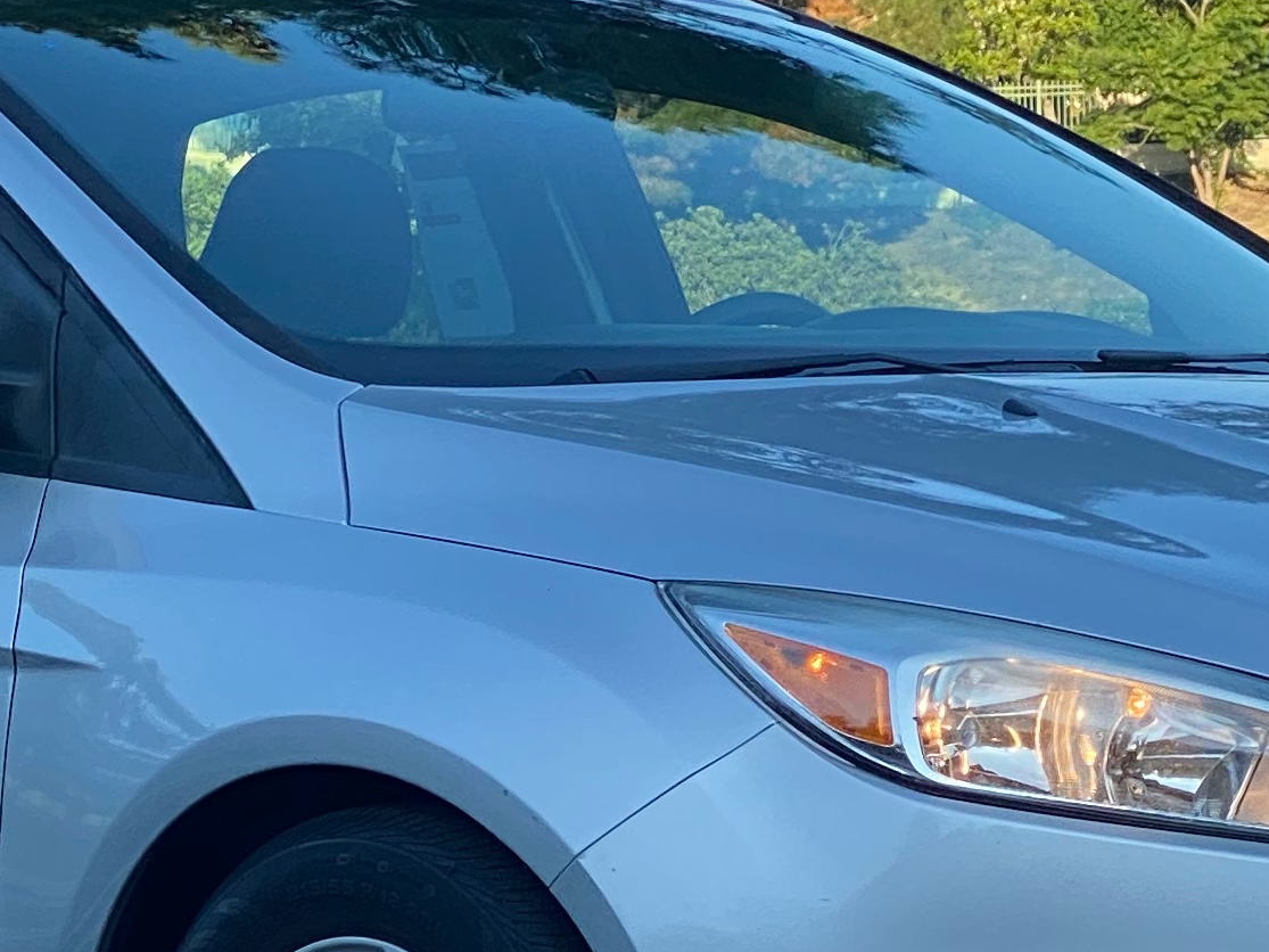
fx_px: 6891
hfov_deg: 10.5
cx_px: 583
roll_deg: +0.4
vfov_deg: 7.9
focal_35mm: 188
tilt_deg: -1.5
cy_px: 671
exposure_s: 1/533
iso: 20
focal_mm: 6
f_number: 2
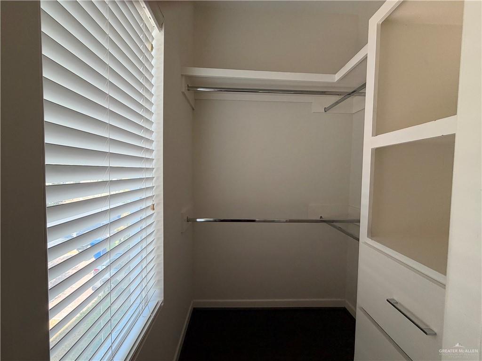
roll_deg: -0.5
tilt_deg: -2.0
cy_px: 180
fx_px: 195
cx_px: 241
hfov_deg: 102.1
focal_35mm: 14
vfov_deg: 85.7
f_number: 2.2
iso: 160
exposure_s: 1/120
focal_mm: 2.22
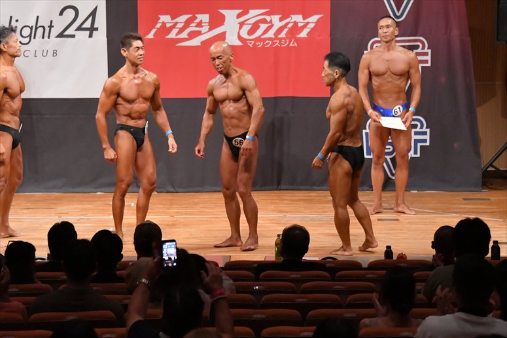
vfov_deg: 7.5
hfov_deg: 11.2
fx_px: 2576
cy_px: 169
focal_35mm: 183
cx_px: 254
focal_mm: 122
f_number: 5.6
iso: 10000
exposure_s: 1/400
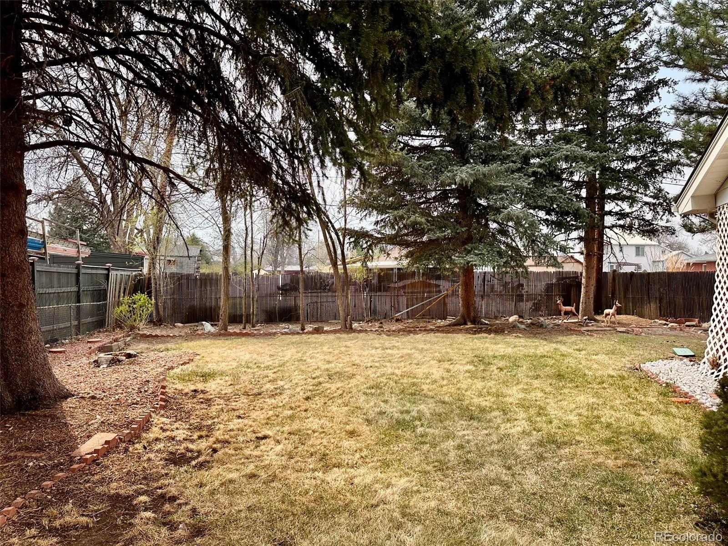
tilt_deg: +2.8
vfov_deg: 56.8
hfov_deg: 71.6
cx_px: 364
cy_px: 273
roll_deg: +0.3
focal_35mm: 24
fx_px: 505
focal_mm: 6.86
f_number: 1.78
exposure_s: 1/1357
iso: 80
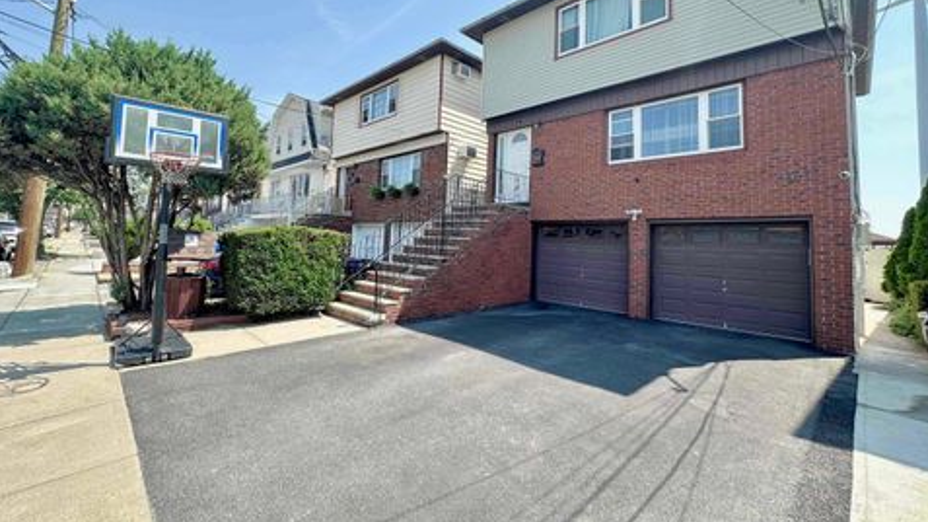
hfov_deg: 99.4
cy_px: 209
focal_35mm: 16
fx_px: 394
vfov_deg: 66.4
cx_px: 451
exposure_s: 1/651
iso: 40
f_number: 2.2
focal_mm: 2.22
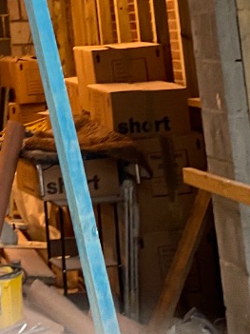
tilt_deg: +10.9
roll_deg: +2.1
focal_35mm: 89
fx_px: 858
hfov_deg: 15.7
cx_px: -77
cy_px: -129
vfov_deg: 19.8
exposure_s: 1/50
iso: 125
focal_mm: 4.25
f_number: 1.8
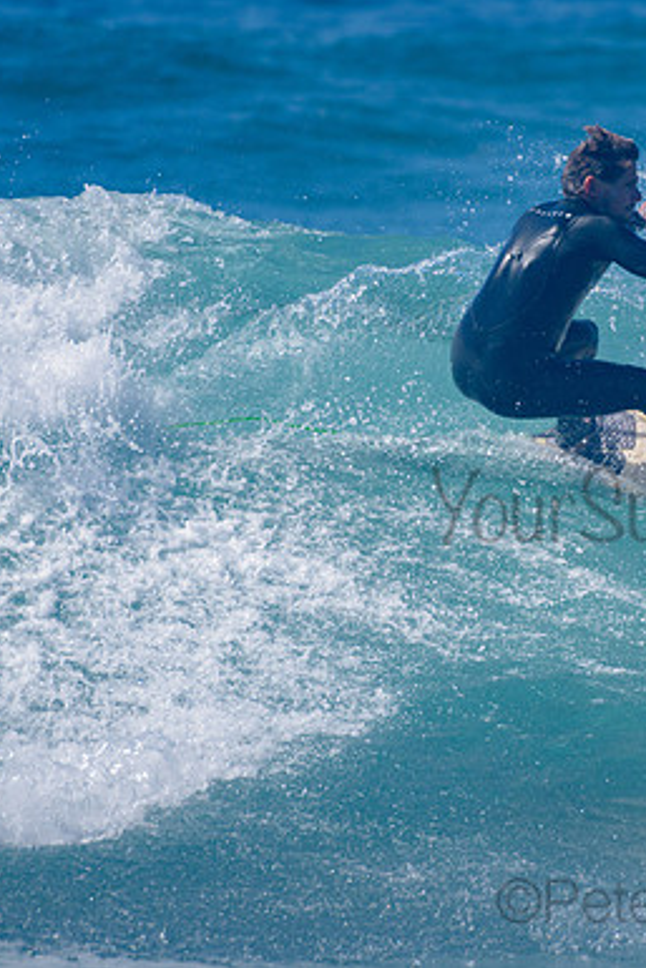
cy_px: 405
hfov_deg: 1.5
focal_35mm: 924
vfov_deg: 2.2
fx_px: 24847
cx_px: 607
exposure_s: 1/2000
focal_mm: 500
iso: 160
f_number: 5.6
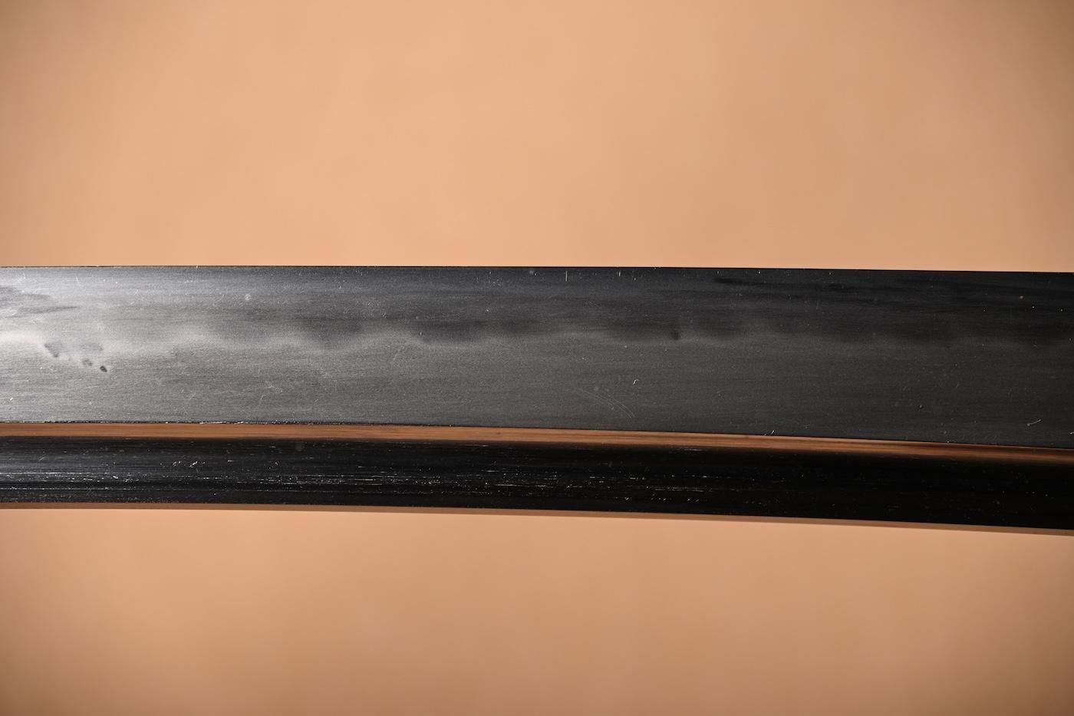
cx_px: 537
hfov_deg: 14.4
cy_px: 358
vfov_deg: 9.6
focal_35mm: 142
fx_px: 4250
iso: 100
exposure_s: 1/3
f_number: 5.6
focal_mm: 95
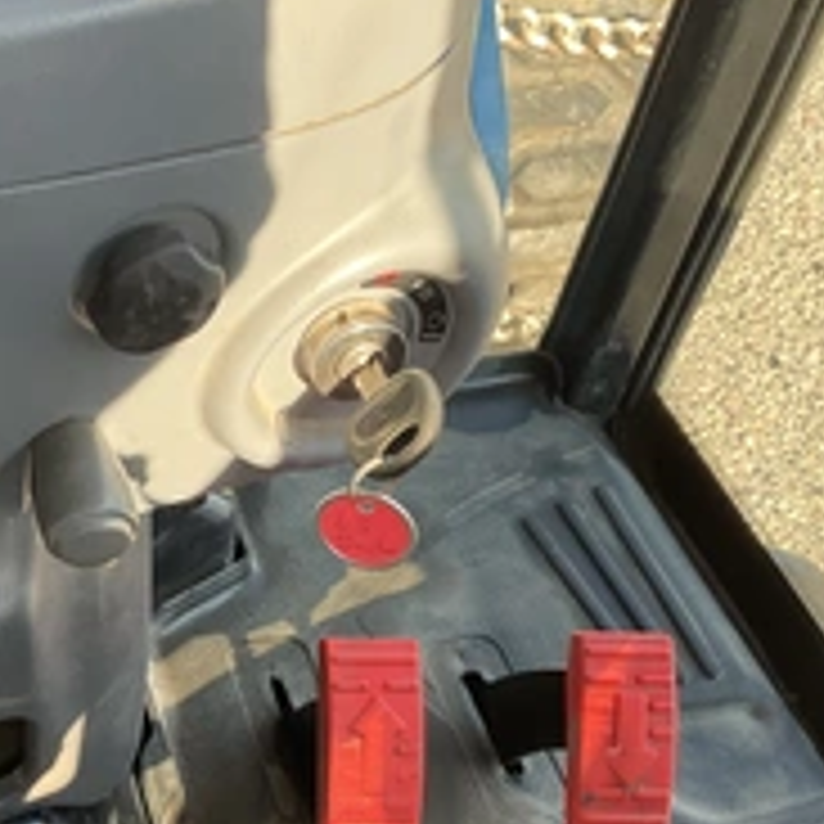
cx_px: 176
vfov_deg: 30.2
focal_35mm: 56
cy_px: 576
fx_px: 1508
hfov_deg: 29.9
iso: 50
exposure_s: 1/122
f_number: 1.8
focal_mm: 3
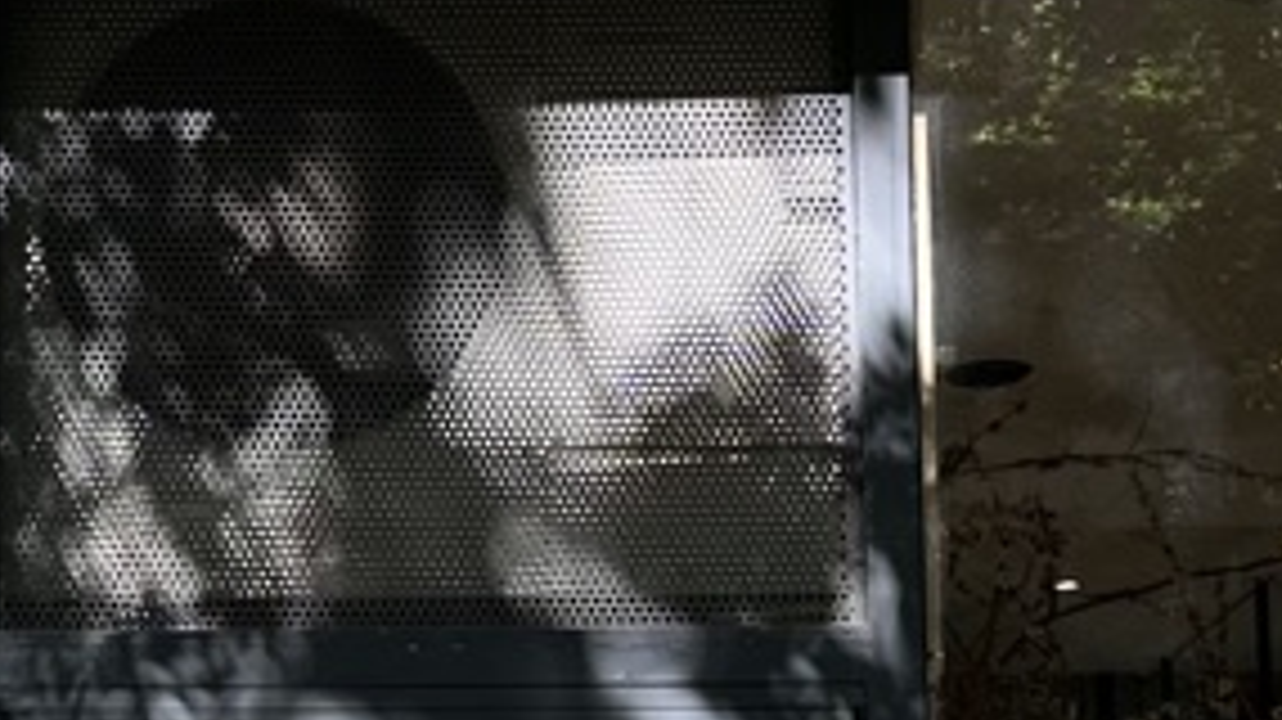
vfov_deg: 10.7
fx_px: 3738
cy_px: 958
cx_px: 189
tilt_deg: +7.9
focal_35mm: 110
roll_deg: +0.5
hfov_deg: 19.2
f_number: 1.78
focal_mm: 6.86
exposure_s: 1/406
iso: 80
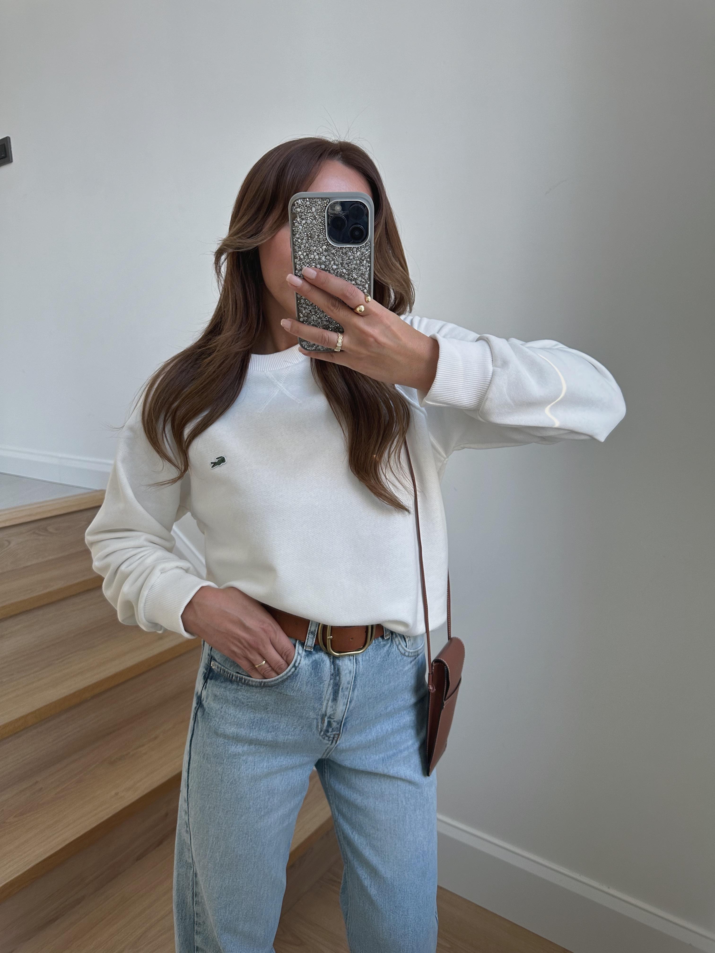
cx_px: 358
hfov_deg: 56.8
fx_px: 661
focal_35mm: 24
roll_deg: +0.4
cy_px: 476
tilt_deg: -27.8
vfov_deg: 71.6
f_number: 1.78
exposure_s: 1/121
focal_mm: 6.86
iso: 160
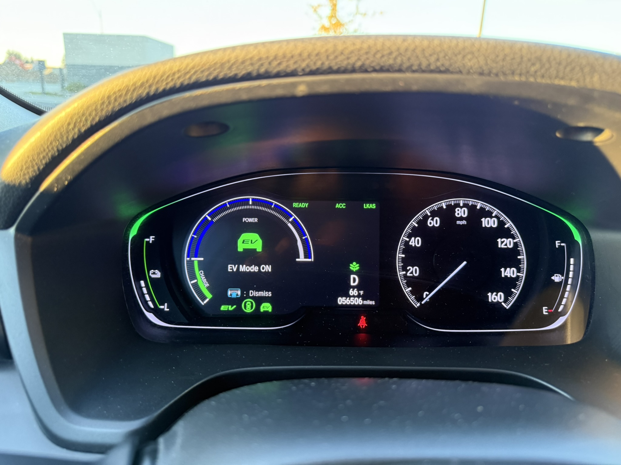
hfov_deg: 71.6
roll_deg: -2.2
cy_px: 232
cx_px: 310
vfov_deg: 56.8
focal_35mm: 24
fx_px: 431
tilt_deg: -15.9
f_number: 1.78
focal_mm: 6.76
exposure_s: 1/50
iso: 400
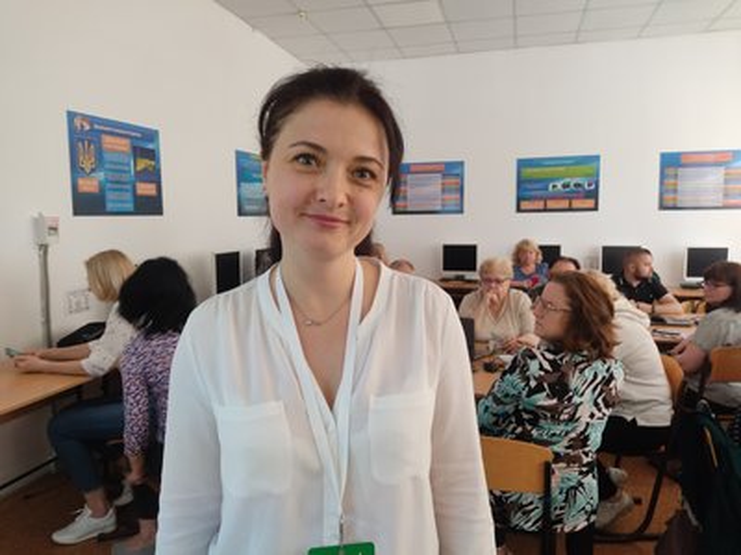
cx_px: 370
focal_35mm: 26
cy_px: 278
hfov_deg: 67.3
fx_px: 557
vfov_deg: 53.1
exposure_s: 1/33
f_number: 1.79
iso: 613
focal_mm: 4.74
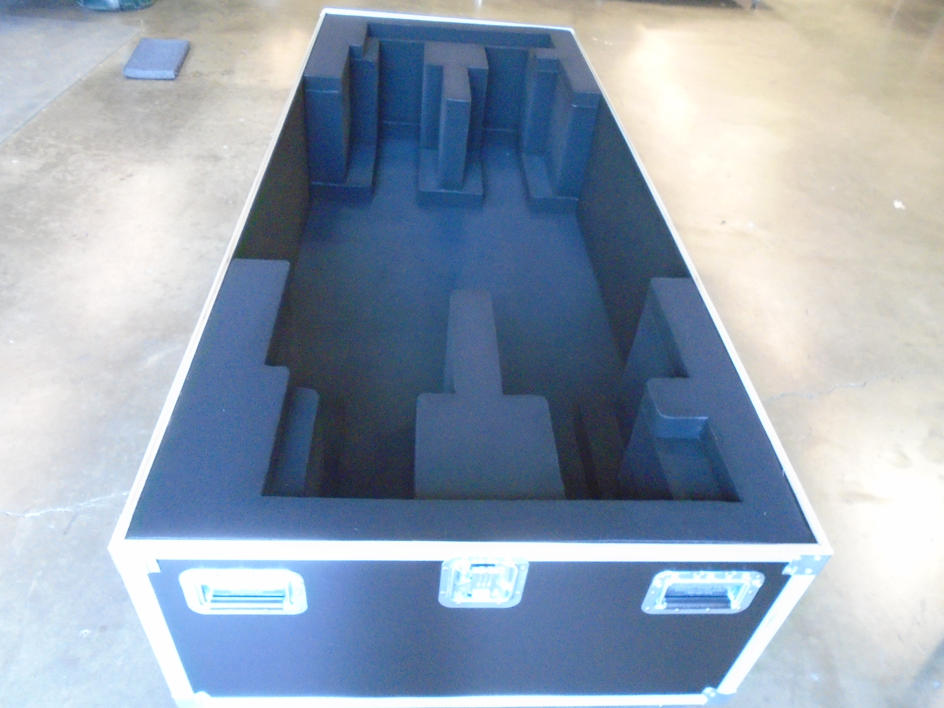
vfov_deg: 53.1
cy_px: 354
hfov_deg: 67.3
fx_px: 709
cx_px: 472
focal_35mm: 26
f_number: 3.2
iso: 800
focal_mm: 4.6
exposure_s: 1/30
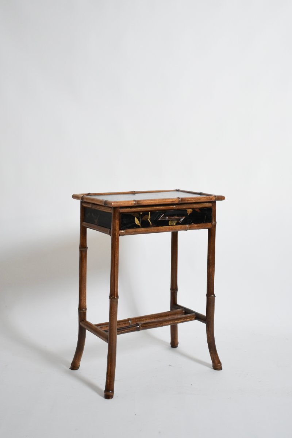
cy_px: 219
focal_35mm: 36
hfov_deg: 36.9
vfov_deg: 53.1
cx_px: 146
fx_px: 438
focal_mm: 24
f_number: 3.8
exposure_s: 1/15
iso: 800
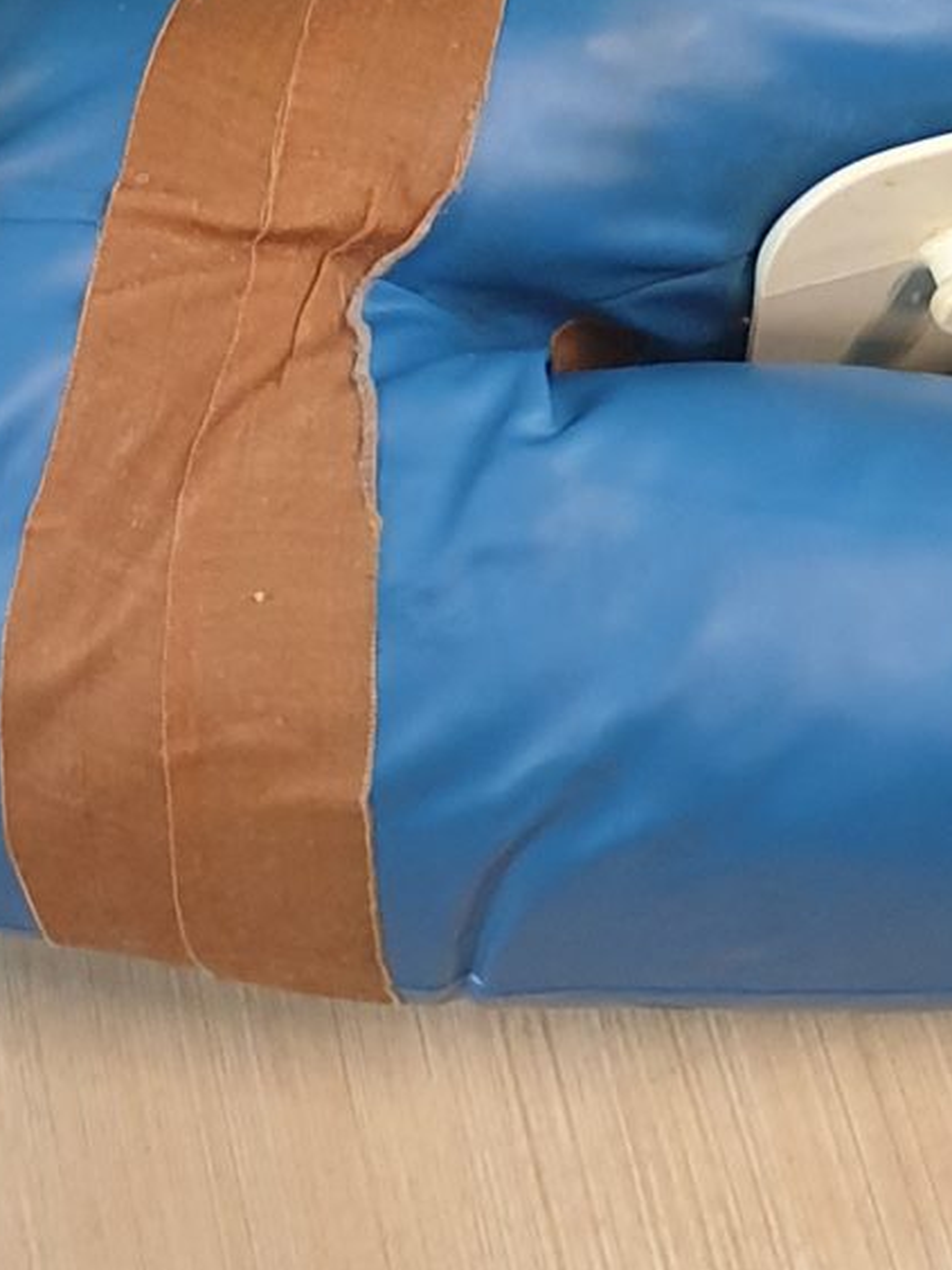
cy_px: -493
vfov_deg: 15.7
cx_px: 545
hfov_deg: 12.6
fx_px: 4327
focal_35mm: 118
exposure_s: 1/50
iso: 320
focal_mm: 4.3
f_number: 2.4
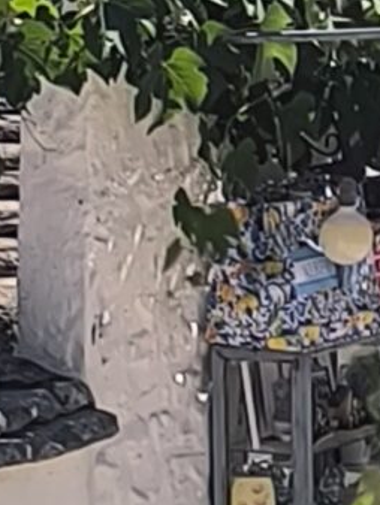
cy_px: -341
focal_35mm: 318
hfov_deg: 4.6
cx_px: 582
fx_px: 4649
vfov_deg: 6.1
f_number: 1.65
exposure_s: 1/1089
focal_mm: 6.14
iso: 50
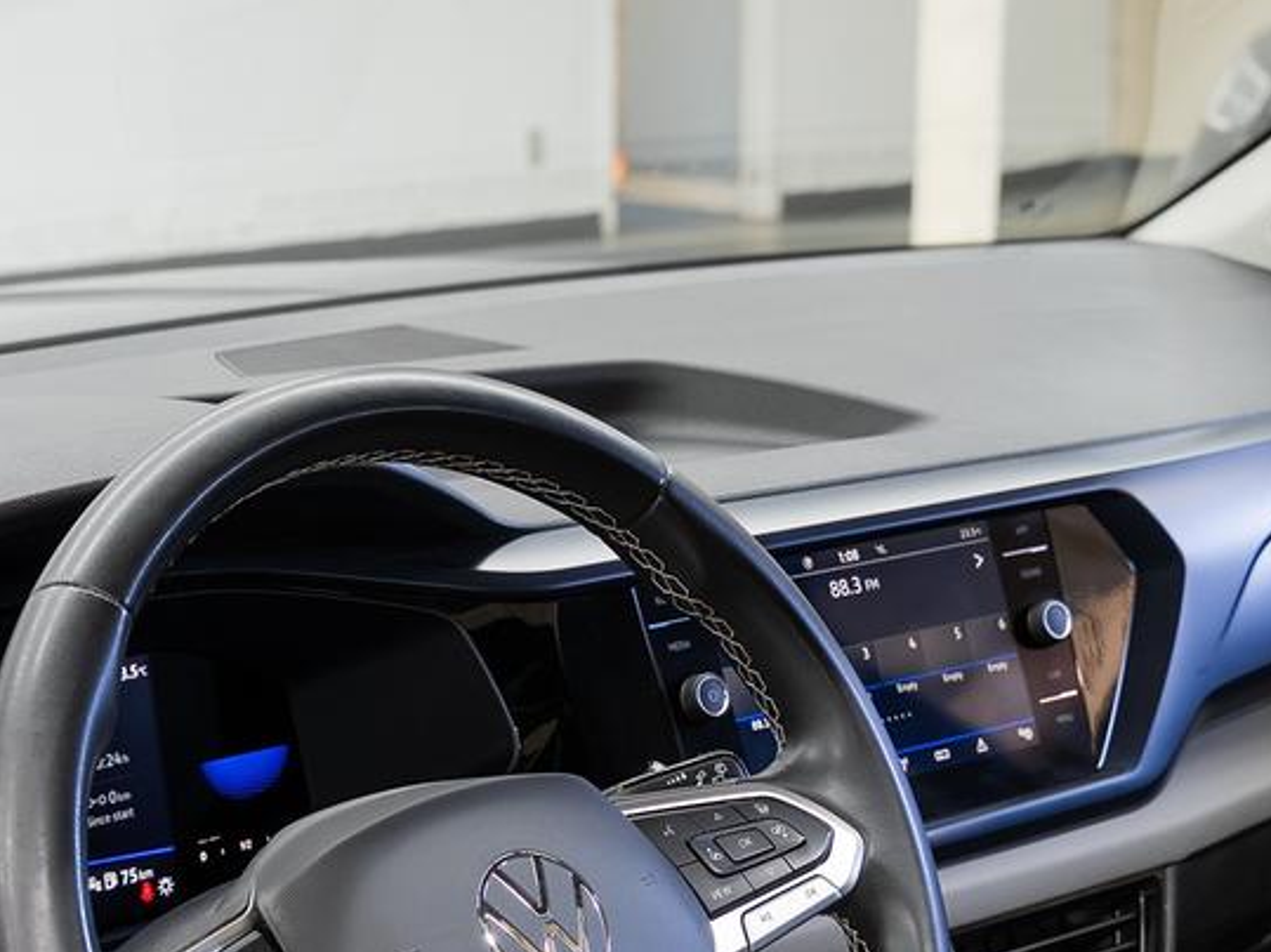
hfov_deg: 23.5
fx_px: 3047
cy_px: 961
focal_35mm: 83
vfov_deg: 17.3
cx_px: 526
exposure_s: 1/2
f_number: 5.6
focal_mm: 32.3
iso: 100
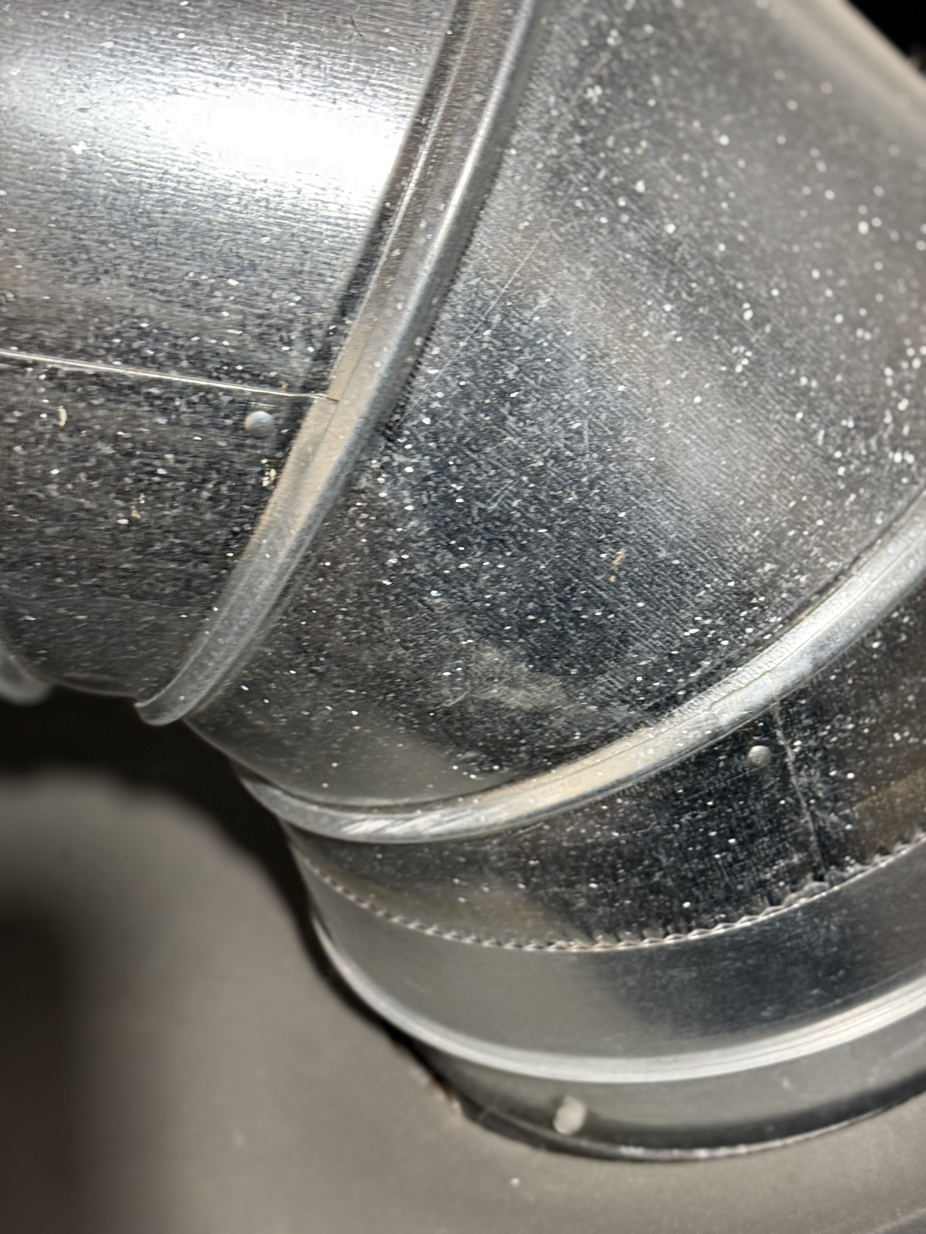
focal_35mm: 48
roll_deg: +20.8
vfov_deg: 39.7
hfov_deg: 30.3
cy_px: 617
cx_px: 463
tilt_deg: -29.0
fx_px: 1712
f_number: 1.78
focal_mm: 6.76
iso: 250
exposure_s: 1/40
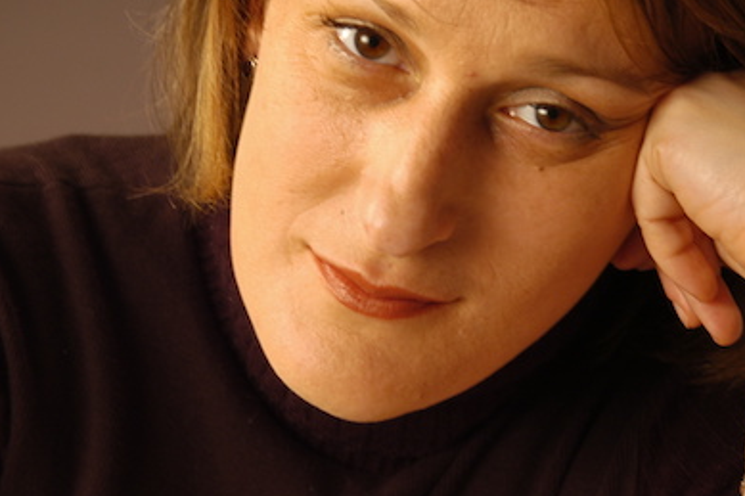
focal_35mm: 143
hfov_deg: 14.4
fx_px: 2958
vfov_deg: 9.6
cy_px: 132
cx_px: 427
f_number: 4.5
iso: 200
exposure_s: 1/13
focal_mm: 58
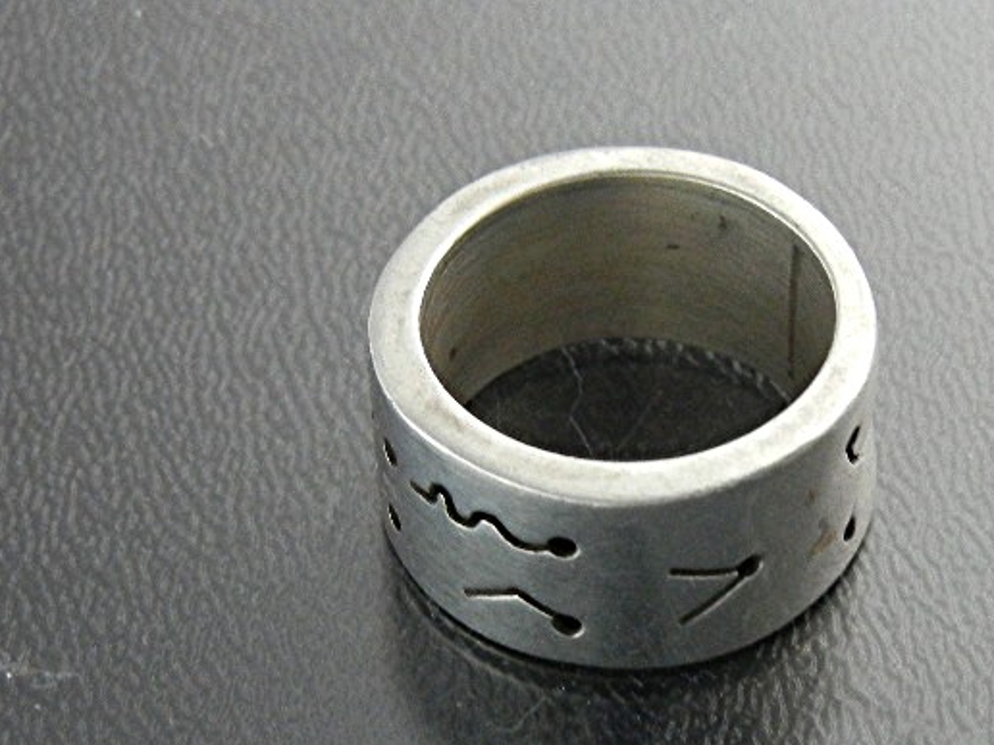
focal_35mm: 117
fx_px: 3360
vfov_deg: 12.7
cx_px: 634
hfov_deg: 16.8
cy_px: 460
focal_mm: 10.6
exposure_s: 1/15.1
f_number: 4
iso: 400
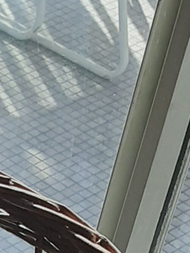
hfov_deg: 8.6
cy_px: 649
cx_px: -289
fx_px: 1142
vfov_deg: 10.5
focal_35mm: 156
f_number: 1.7
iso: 40
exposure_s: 1/313
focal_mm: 3.93
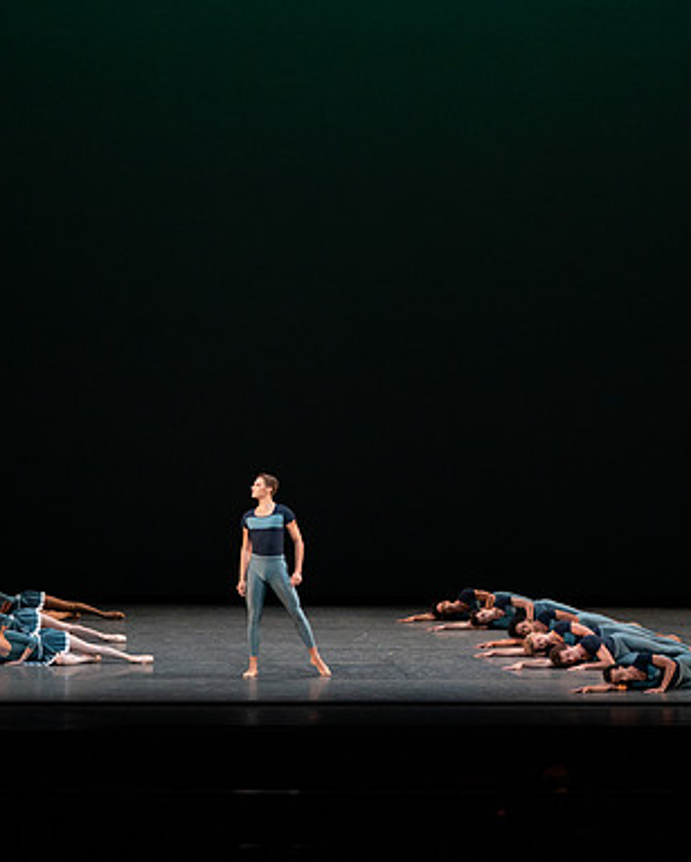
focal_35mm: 142
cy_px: 431
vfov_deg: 13.6
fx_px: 3626
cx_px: 538
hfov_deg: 10.9
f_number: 8
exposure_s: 1/400
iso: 5000
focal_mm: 100
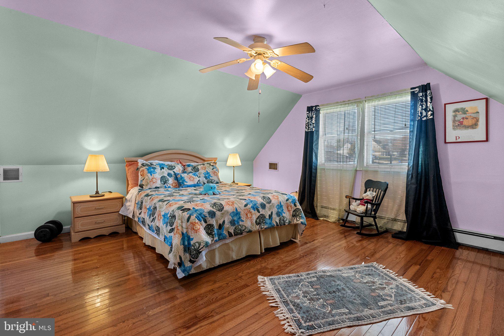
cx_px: 252
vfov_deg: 73.8
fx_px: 224
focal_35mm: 16
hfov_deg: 96.7
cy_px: 168
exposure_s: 1/10
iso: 2500
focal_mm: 16
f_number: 9
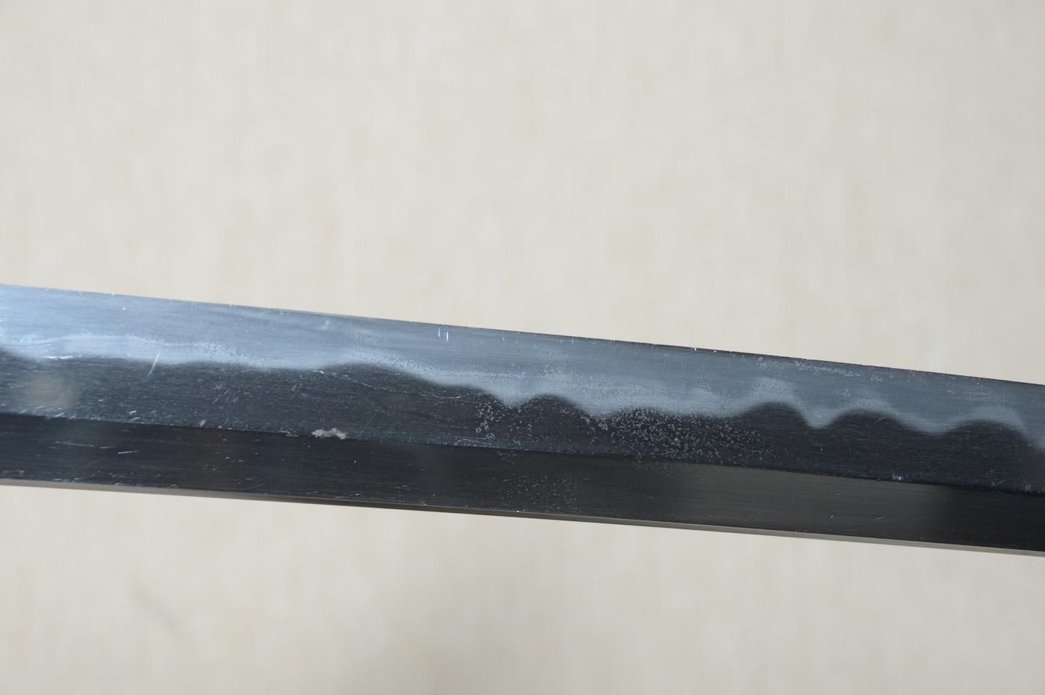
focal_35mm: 142
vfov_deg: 9.6
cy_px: 348
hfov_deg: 14.4
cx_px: 522
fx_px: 4133
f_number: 11
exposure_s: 1/2
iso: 400
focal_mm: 95
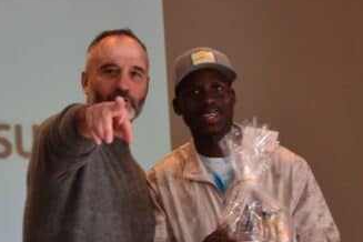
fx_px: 1986
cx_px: 155
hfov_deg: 10.4
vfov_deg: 7.0
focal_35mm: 197
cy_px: 189
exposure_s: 1/60
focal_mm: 56
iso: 800
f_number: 5
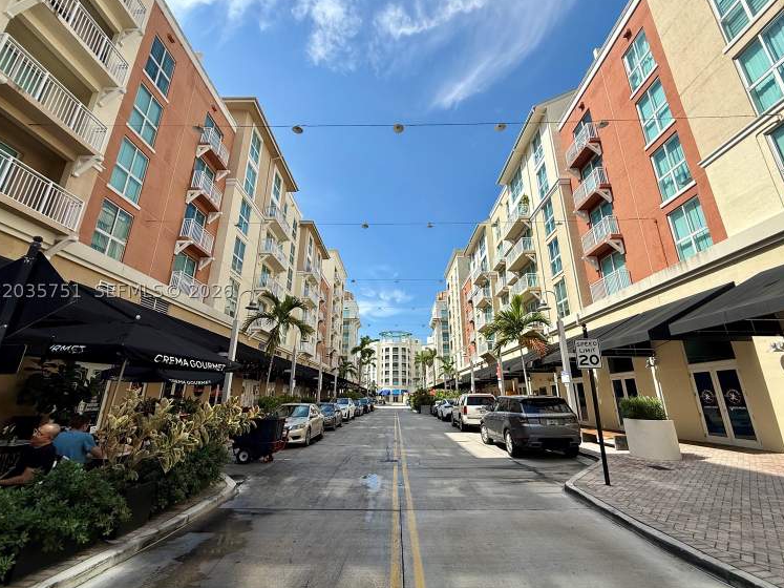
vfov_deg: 81.7
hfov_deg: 98.2
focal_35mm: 15
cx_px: 394
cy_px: 291
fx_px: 340
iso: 50
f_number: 2.2
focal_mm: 2.22
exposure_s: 1/2165
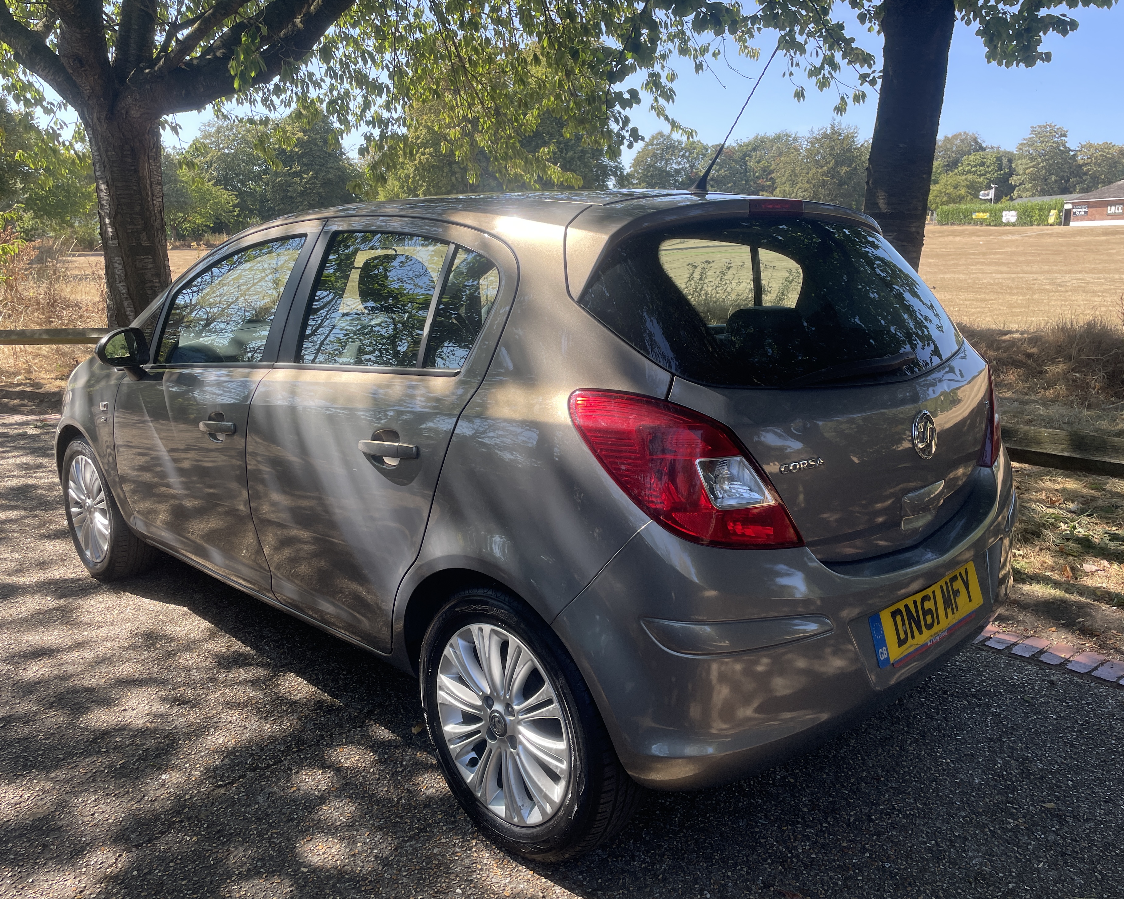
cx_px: 559
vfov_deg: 51.5
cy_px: 450
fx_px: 932
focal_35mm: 28
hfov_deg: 62.2
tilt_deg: -9.4
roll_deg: +0.1
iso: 32
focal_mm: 4.2
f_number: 1.6
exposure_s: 1/530
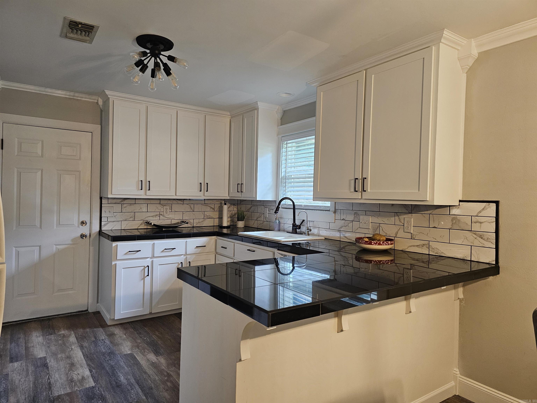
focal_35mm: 23
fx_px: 357
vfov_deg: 58.9
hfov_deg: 73.9
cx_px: 268
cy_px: 202
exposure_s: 1/40
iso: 320
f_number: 1.7
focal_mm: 6.3
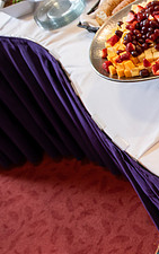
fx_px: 436
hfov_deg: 17.1
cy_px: 75
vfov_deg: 32.1
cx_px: 282
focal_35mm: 63
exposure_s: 1/80
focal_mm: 24
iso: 500
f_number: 4.5
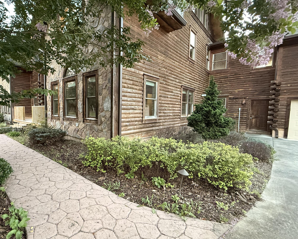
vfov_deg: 73.8
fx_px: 159
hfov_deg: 84.8
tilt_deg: -3.7
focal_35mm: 18
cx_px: 113
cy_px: 122
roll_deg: -0.8
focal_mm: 2.22
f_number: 2.2
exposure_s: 1/60
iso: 640
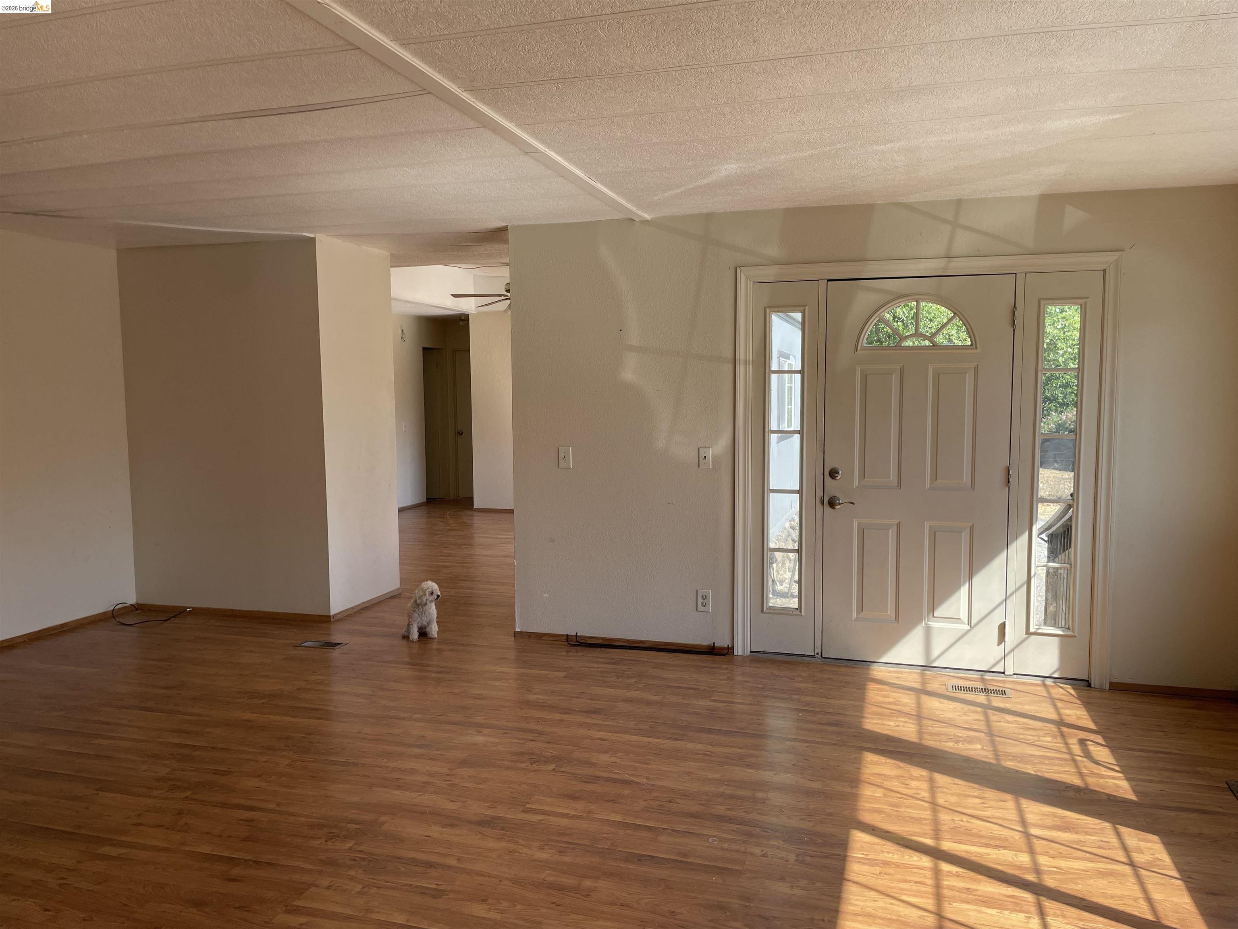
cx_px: 619
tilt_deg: -4.6
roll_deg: -0.2
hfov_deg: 67.3
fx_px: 930
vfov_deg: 53.1
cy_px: 464
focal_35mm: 26
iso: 32
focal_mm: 4.2
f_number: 1.6
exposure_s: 1/525
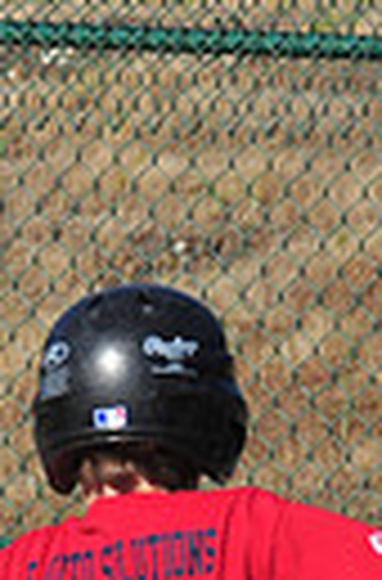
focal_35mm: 710
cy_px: 980
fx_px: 11396
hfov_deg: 1.9
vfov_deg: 2.9
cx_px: 56
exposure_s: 1/1000
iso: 400
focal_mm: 105
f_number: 11
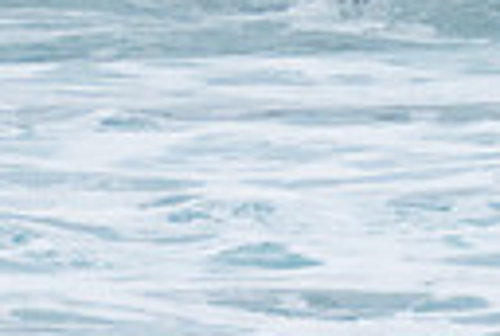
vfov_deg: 0.6
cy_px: -495
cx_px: 582
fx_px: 34580
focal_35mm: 2484
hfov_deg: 0.8
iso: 500
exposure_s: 1/1250
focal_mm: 400
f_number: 5.6
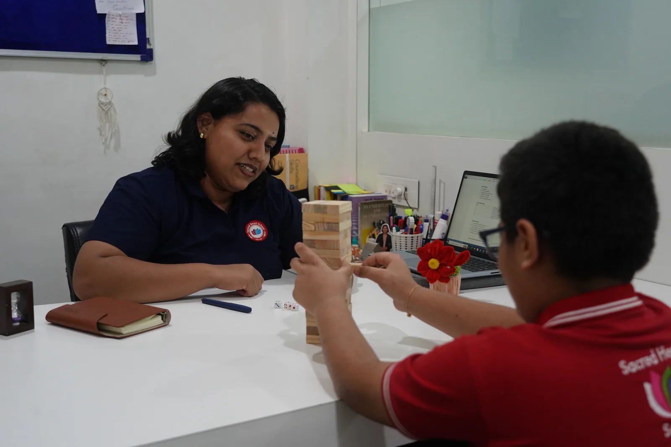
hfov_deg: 47.4
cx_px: 336
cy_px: 224
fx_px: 764
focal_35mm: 41
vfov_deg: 32.6
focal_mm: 41
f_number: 4
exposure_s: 1/80
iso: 2000
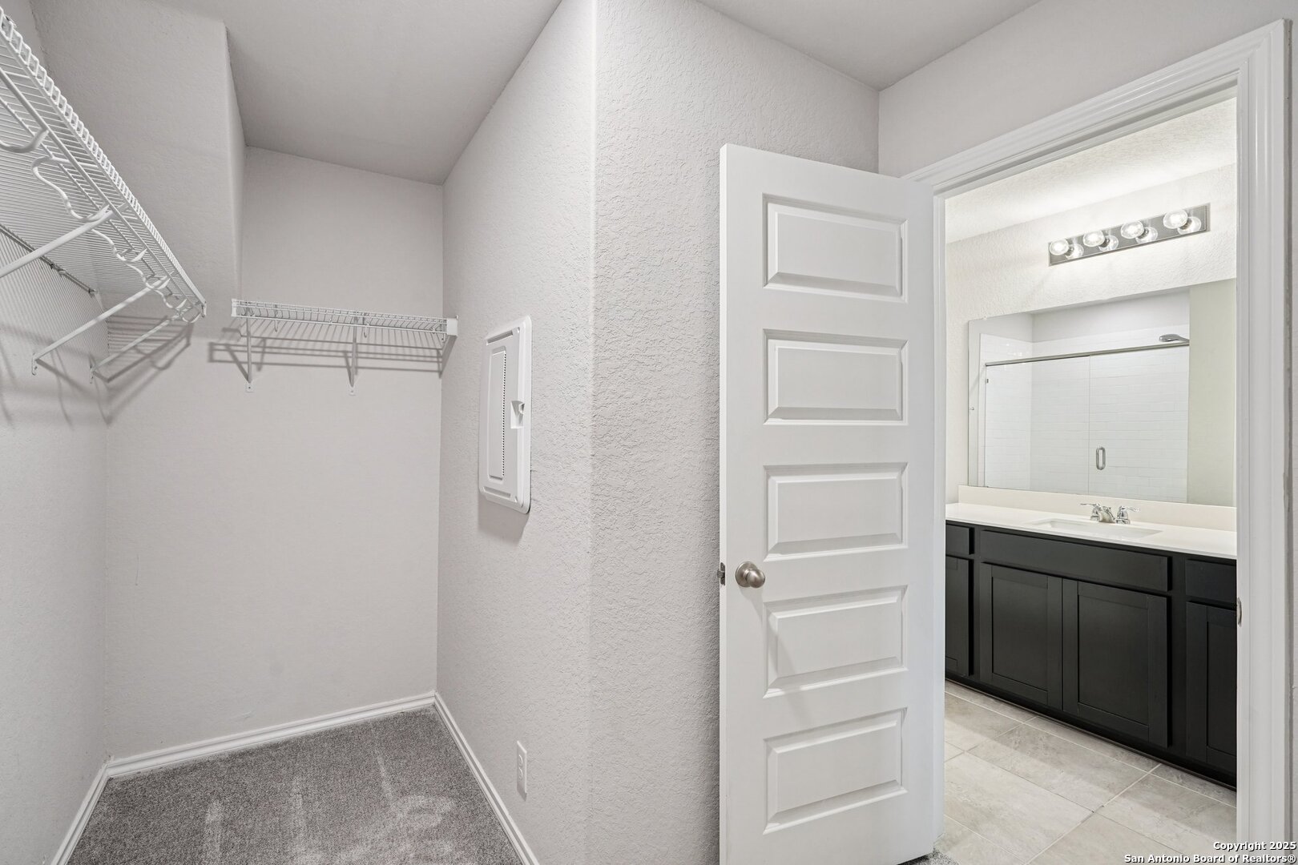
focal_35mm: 16
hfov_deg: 96.7
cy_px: 432
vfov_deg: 73.7
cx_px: 649
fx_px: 577
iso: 400
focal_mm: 16
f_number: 8
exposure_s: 1/13
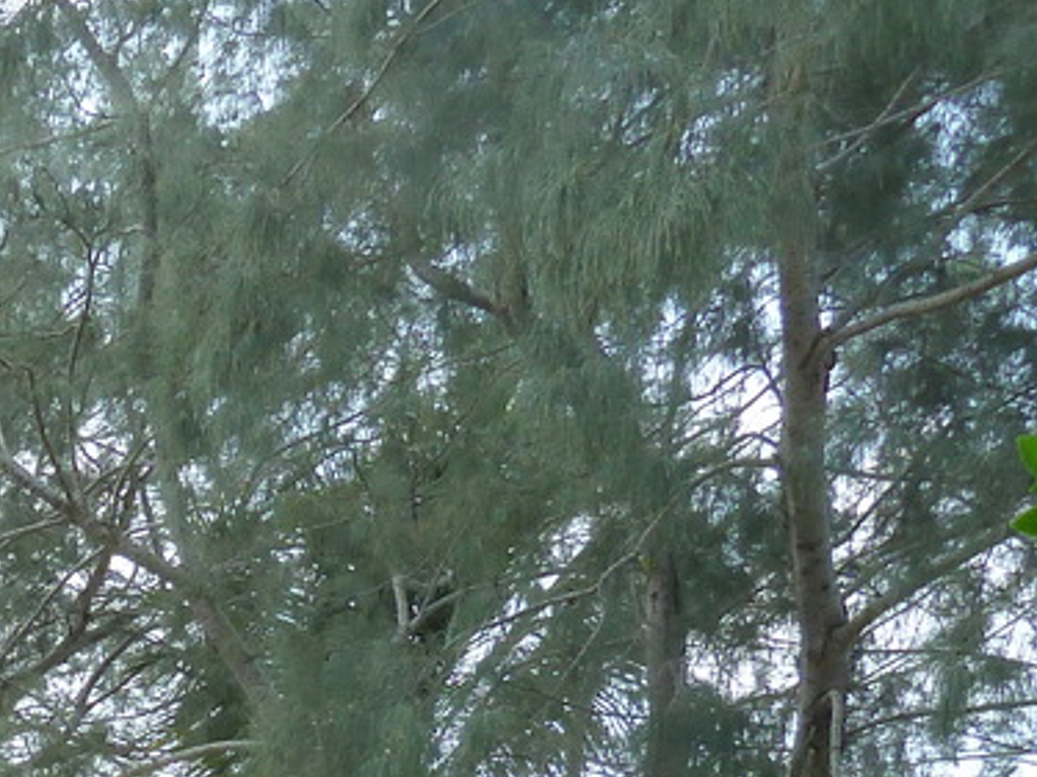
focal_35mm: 80
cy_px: 1131
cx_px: -597
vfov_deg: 16.9
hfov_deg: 20.3
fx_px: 2396
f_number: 4
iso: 125
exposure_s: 1/160
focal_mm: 4.1
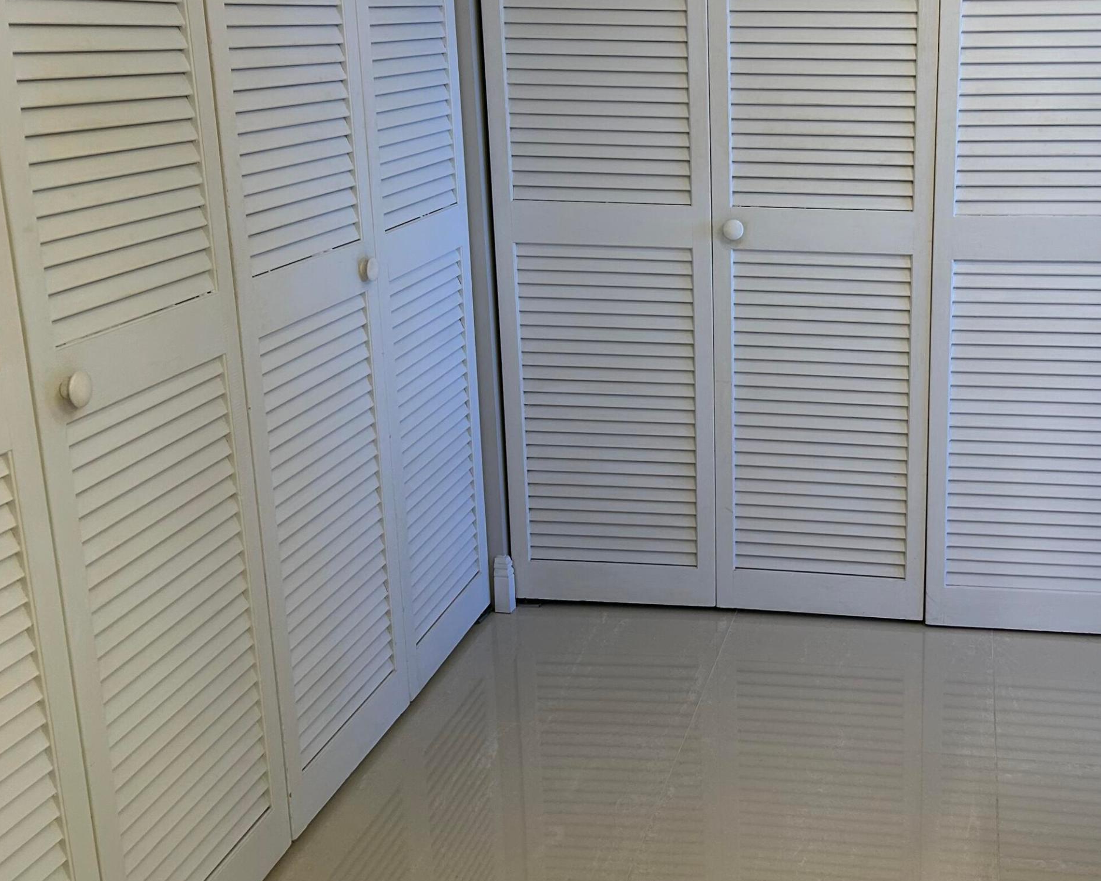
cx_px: 797
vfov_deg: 37.9
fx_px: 1271
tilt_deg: -13.5
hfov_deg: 45.6
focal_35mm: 39
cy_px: 320
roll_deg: +0.0
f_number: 1.5
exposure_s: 1/120
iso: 100
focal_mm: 5.7
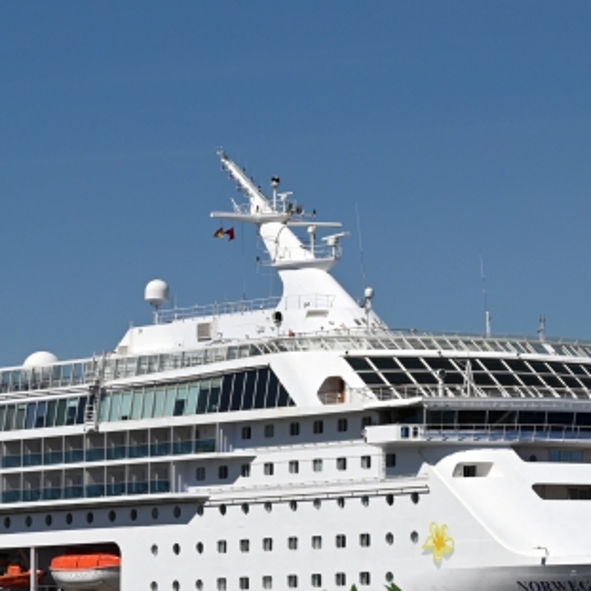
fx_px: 4056
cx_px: 87
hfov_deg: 8.3
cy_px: 448
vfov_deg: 8.3
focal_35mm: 210
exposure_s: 1/800
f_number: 8
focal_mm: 75
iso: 100
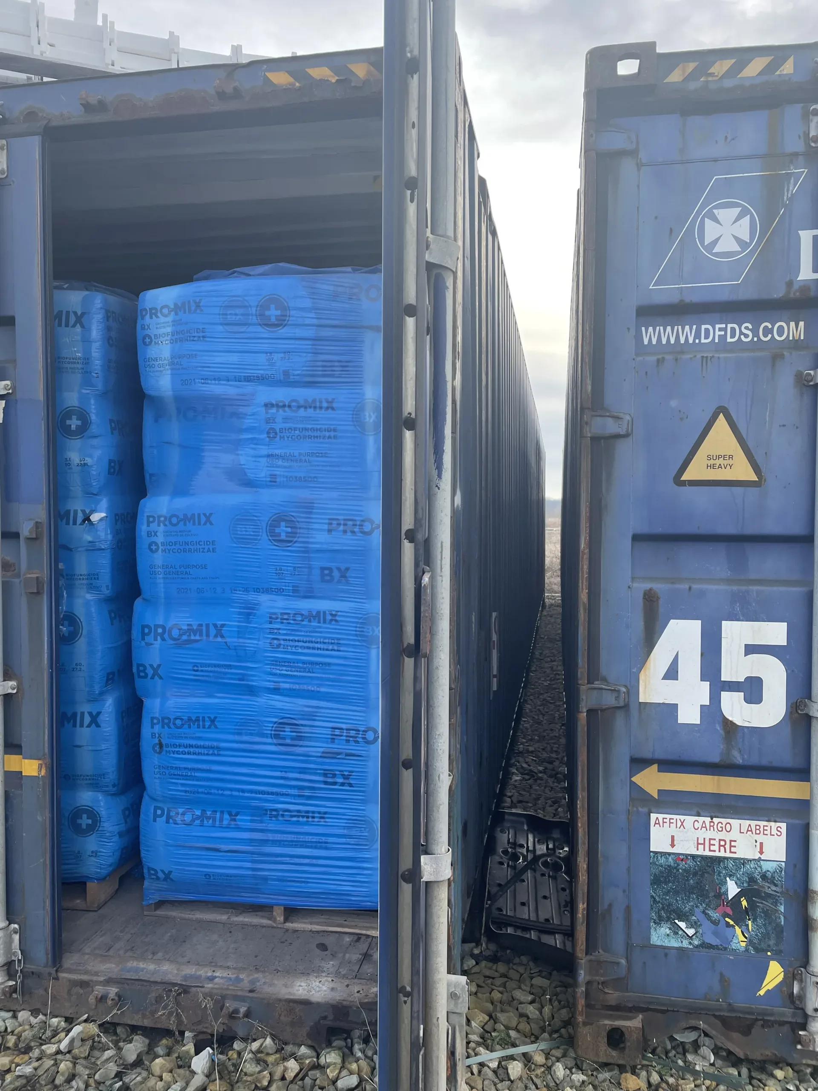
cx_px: 409
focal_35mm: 26
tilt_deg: -1.3
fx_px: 819
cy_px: 546
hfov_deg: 53.1
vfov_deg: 67.3
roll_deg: -0.4
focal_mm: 4.2
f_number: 1.6
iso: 32
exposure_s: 1/720
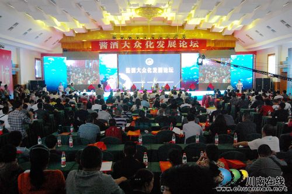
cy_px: 97
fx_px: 279
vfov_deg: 38.3
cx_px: 146
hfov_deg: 55.2
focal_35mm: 34
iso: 1600
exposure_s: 1/50
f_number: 3.8
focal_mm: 23
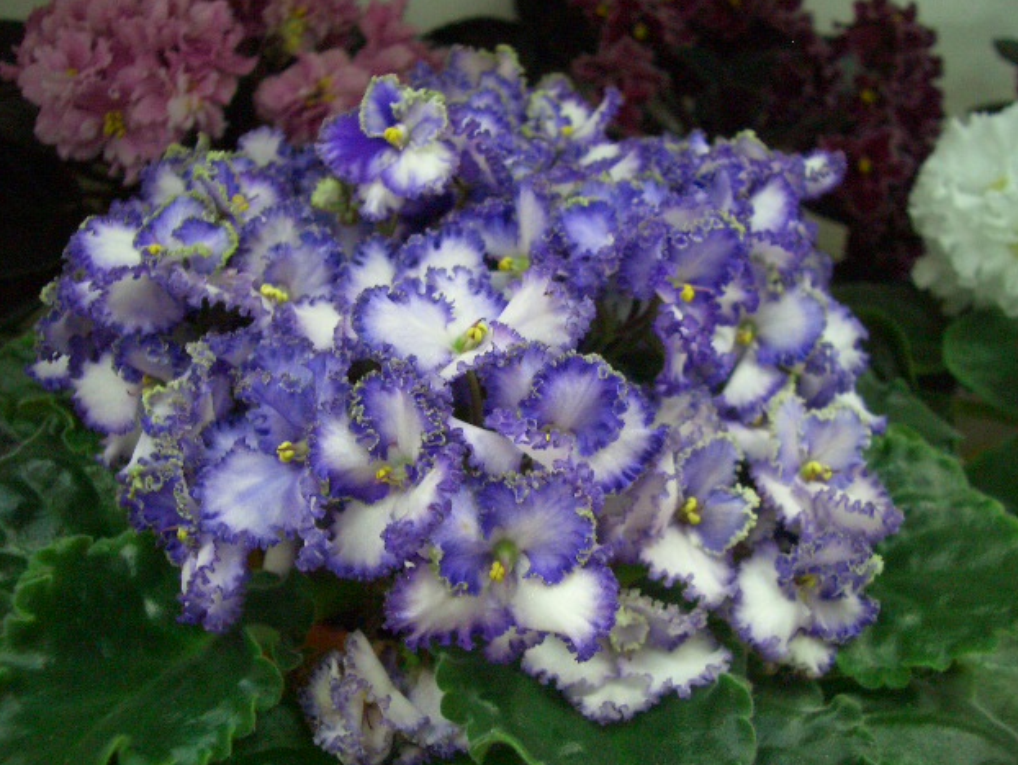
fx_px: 1059
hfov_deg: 51.3
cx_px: 501
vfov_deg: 39.7
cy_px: 380
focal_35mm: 36
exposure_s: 1/40
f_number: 2.6
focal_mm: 5.8
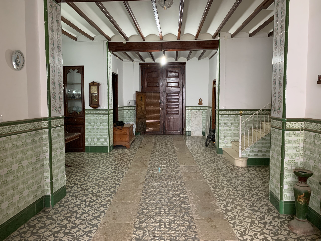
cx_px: 160
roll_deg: -0.5
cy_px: 120
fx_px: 241
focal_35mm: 26
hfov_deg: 67.3
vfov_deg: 53.1
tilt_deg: -3.8
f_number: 1.8
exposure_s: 1/50
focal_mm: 4.25
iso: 320
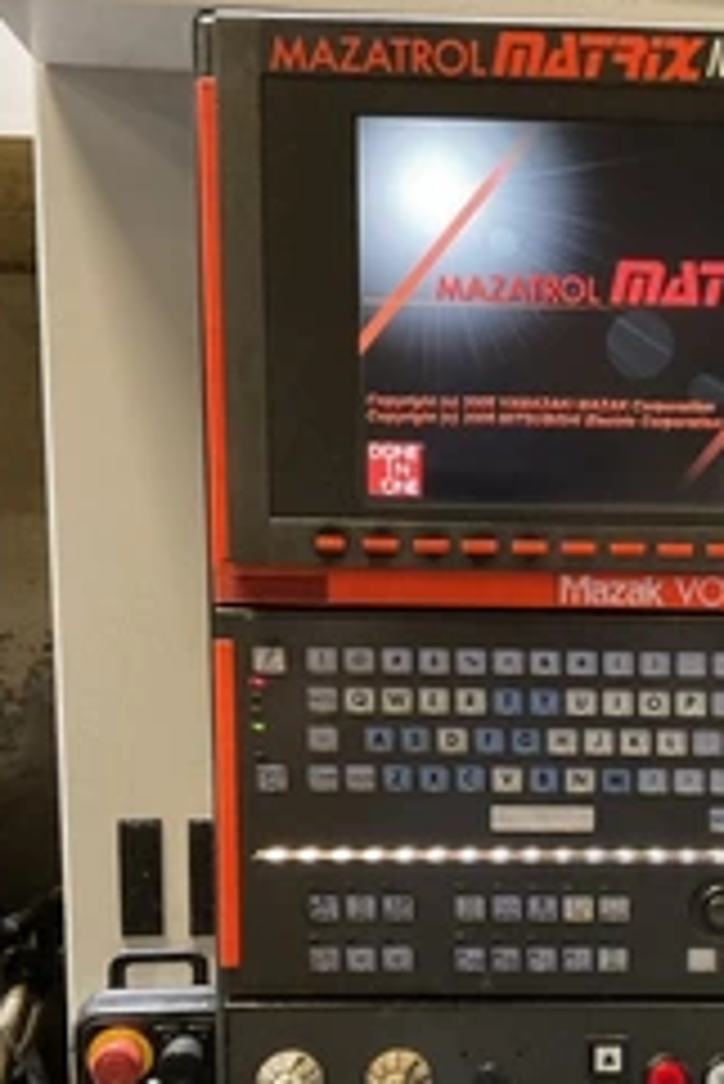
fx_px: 1506
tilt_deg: -8.6
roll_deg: -2.9
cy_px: 706
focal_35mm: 50
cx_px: 612
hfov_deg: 26.4
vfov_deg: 39.2
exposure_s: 1/30
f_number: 1.8
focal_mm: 3
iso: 500
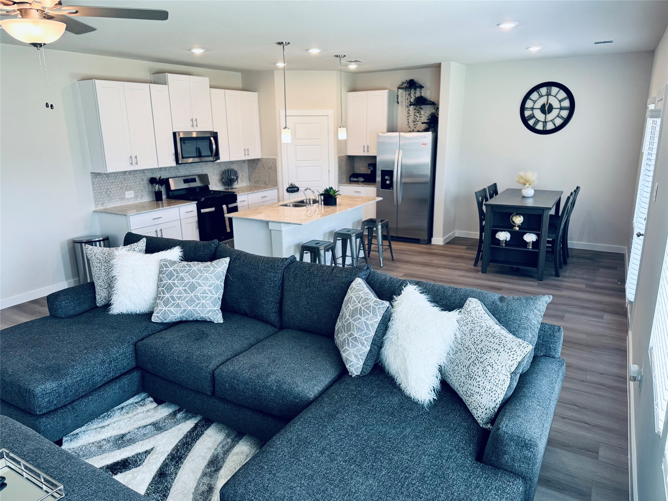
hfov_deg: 71.6
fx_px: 463
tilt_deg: -16.9
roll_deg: +1.0
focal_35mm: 24
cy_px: 250
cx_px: 334
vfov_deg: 56.8
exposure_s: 1/120
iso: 125
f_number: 1.78
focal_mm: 6.76
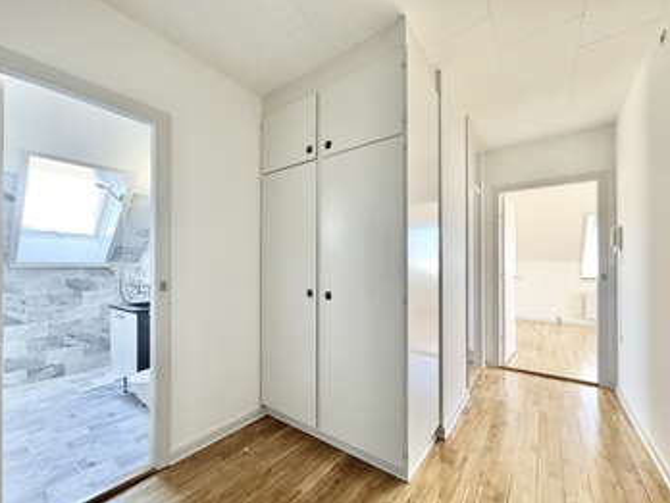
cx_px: 322
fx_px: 290
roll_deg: +0.5
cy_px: 266
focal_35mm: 15
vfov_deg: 81.7
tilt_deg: +0.0
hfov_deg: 98.1
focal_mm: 2.22
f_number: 2.2
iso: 200
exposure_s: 1/100
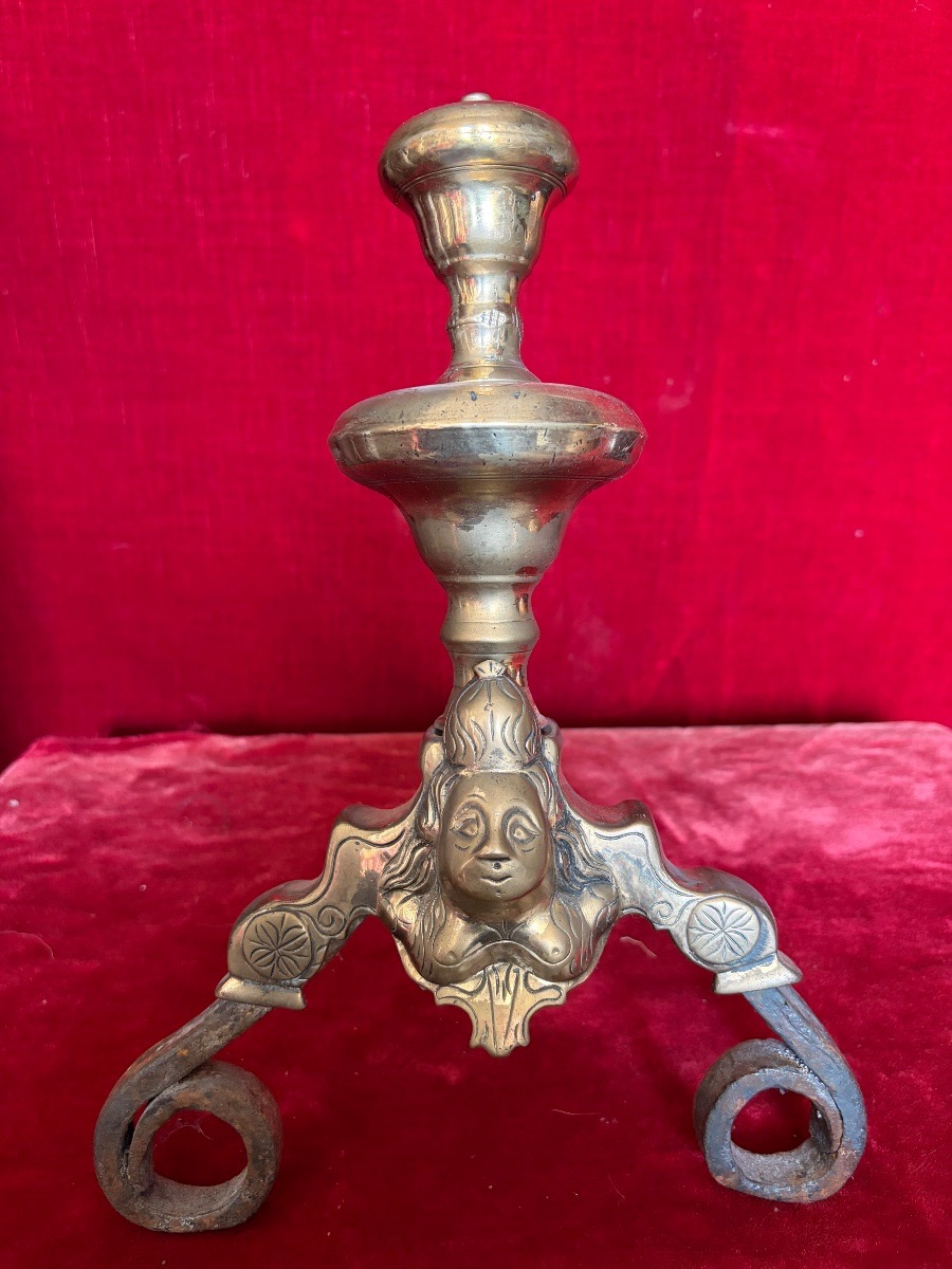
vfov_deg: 67.3
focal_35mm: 26
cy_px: 634
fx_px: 953
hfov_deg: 53.1
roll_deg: +1.1
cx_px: 476
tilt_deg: -20.2
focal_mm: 5.96
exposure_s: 1/60
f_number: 1.6
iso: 400
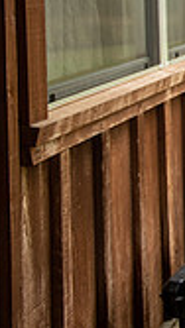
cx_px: 525
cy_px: -20
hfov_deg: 10.3
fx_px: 793
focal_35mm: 91
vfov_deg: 22.3
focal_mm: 25
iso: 400
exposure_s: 1/60
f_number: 5.6
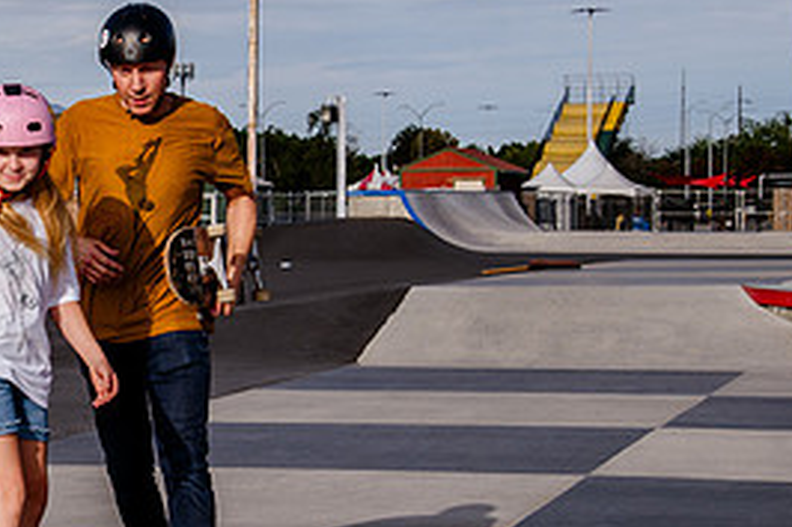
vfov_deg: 10.9
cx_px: 15
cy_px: 310
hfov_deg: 16.0
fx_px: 2770
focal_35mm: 126
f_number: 8
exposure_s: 1/400
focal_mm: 50
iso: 200
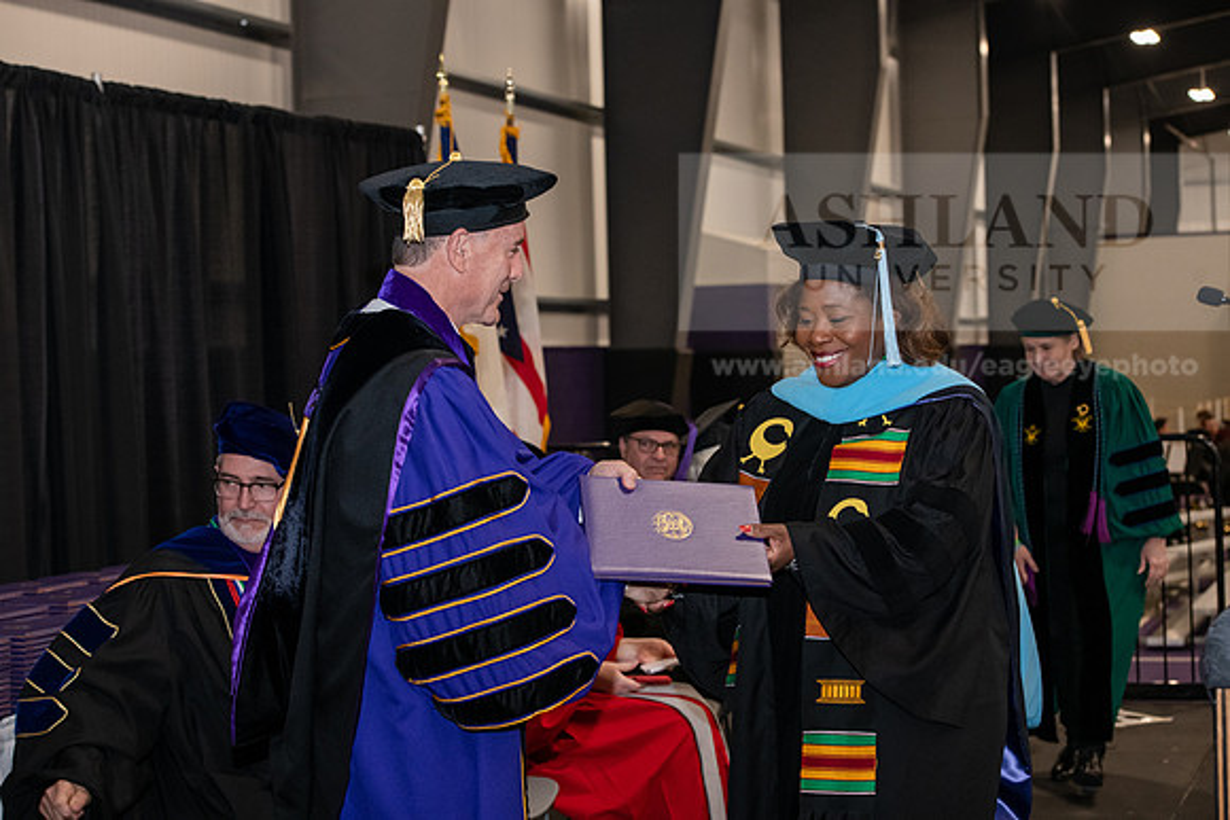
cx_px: 615
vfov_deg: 19.5
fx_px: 2392
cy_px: 410
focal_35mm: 70
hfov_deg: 28.8
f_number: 5.6
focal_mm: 70
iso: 2500
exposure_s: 1/200
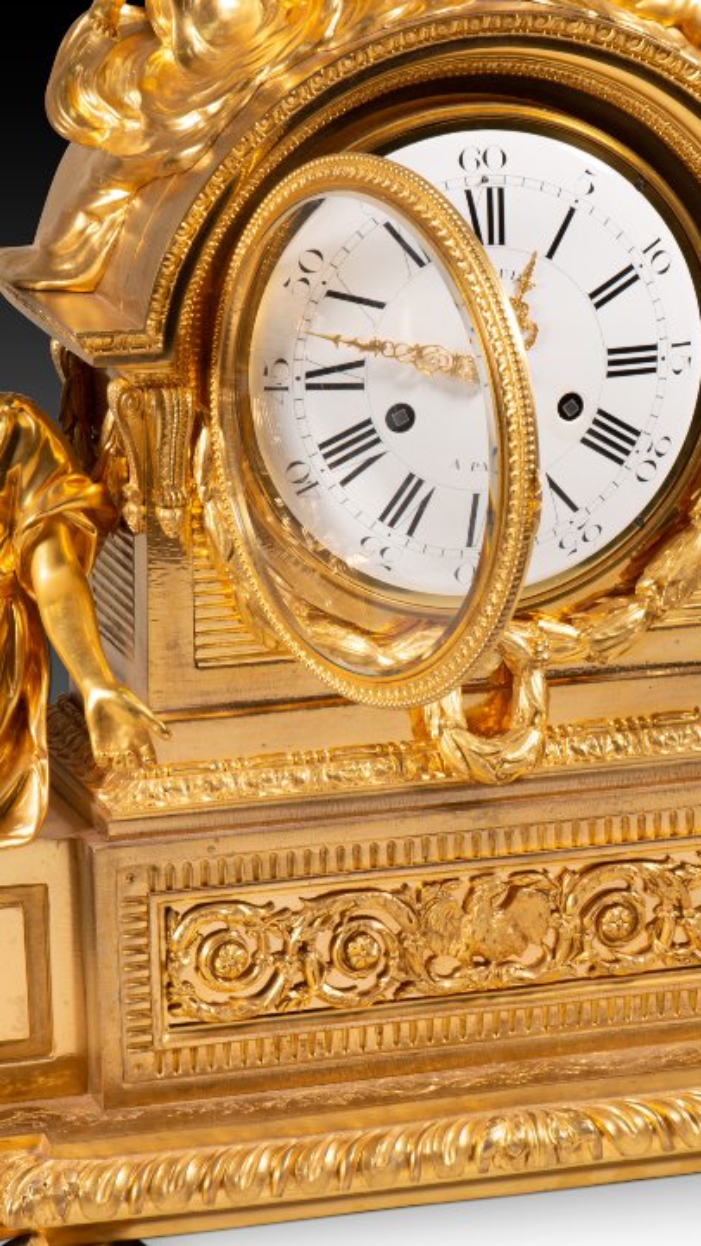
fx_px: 6049
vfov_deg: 11.8
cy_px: 593
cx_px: 622
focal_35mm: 183
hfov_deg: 6.6
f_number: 16
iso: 100
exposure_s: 1/2.5
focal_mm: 105
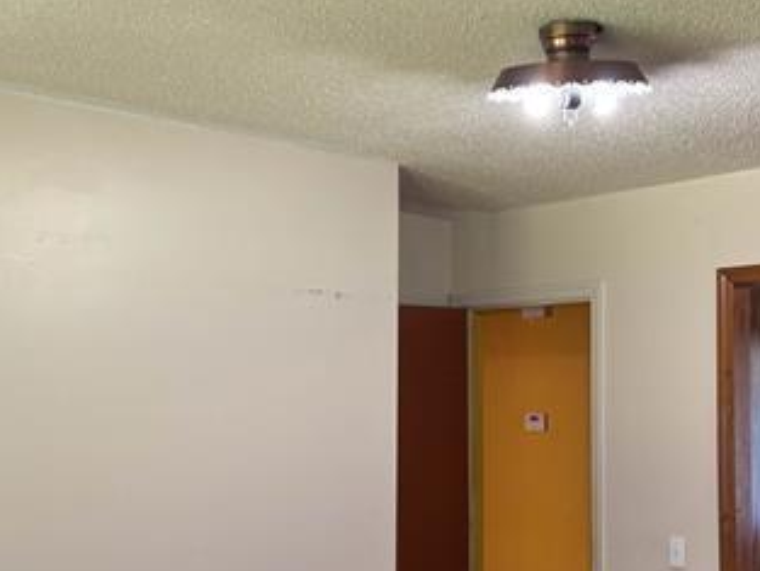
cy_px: 367
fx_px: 1076
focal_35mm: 49
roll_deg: +0.4
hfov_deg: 38.2
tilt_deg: +0.7
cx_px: 539
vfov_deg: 29.5
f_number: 1.78
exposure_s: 1/60
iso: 160
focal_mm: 6.76
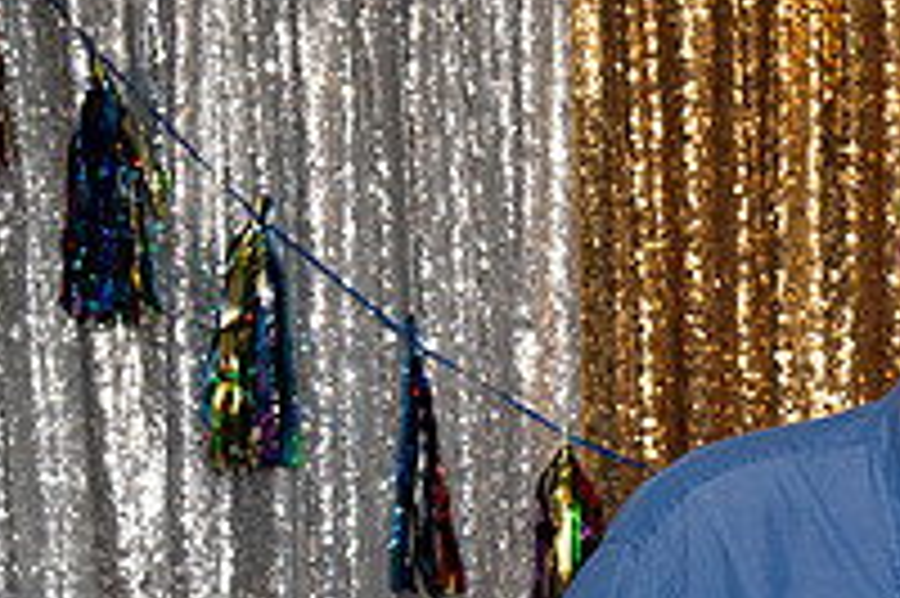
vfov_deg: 10.7
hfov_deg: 15.3
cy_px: 762
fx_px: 3122
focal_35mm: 125
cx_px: 1282
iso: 400
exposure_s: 1/250
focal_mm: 43
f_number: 5
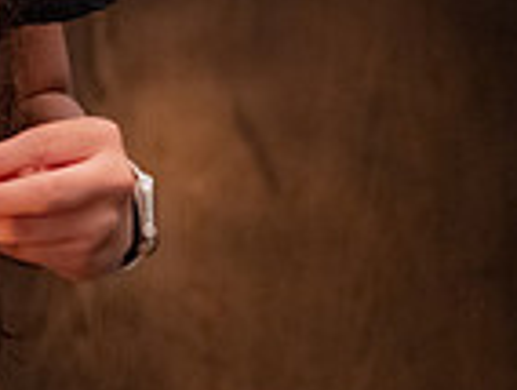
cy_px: -222
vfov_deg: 6.5
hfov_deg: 8.5
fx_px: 3366
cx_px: -324
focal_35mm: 225
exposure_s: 1/250
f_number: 1.8
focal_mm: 50
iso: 2000
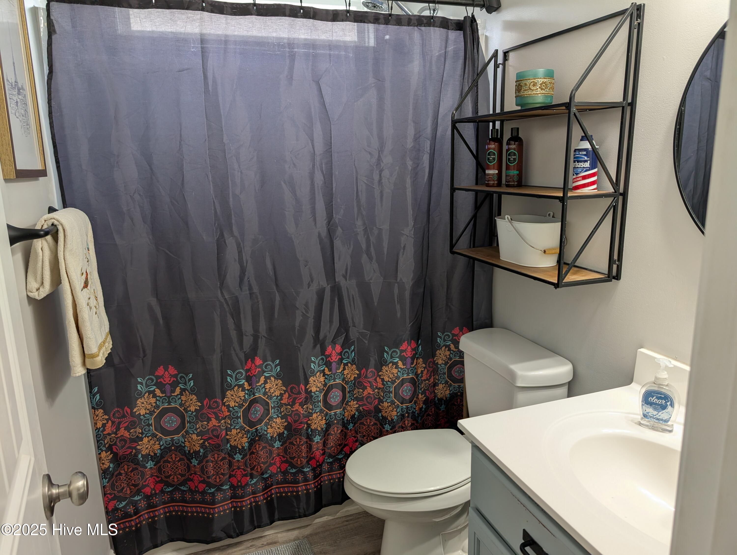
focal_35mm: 24
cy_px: 278
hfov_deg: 71.5
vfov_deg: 56.9
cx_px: 368
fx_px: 512
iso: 56
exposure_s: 1/23.8
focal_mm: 6.9
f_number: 1.68
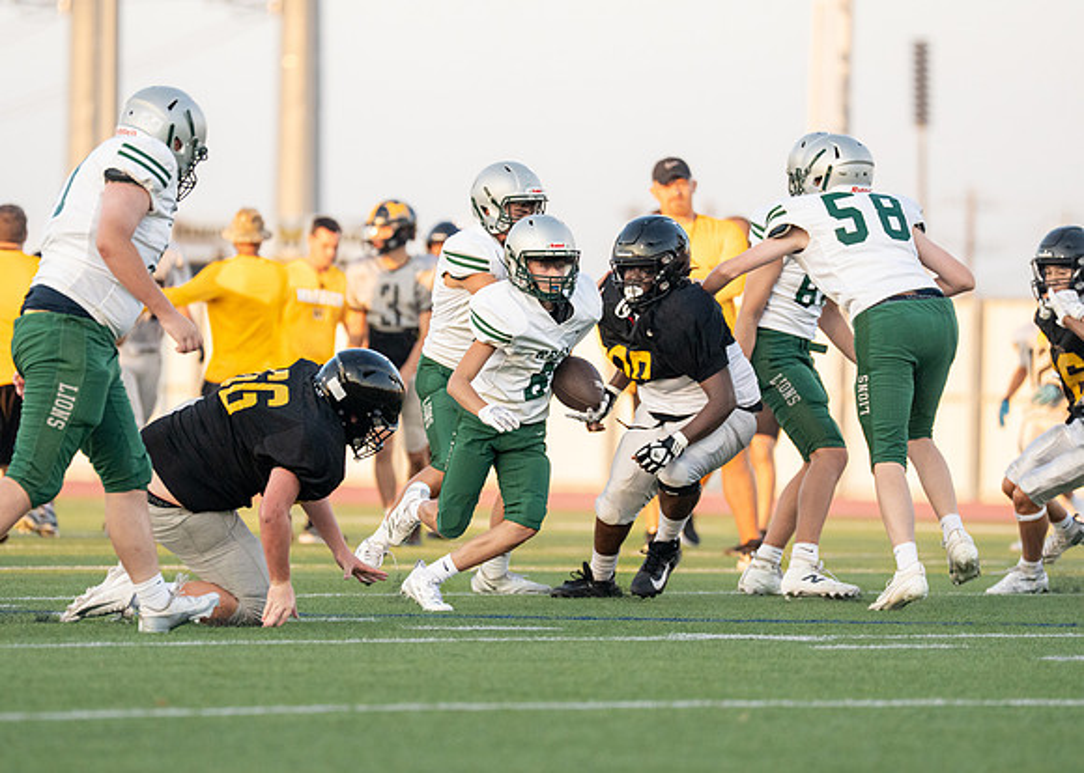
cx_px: 501
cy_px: 394
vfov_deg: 4.9
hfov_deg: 6.8
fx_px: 9130
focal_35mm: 297
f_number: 2.8
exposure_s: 1/3200
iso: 1600
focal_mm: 200
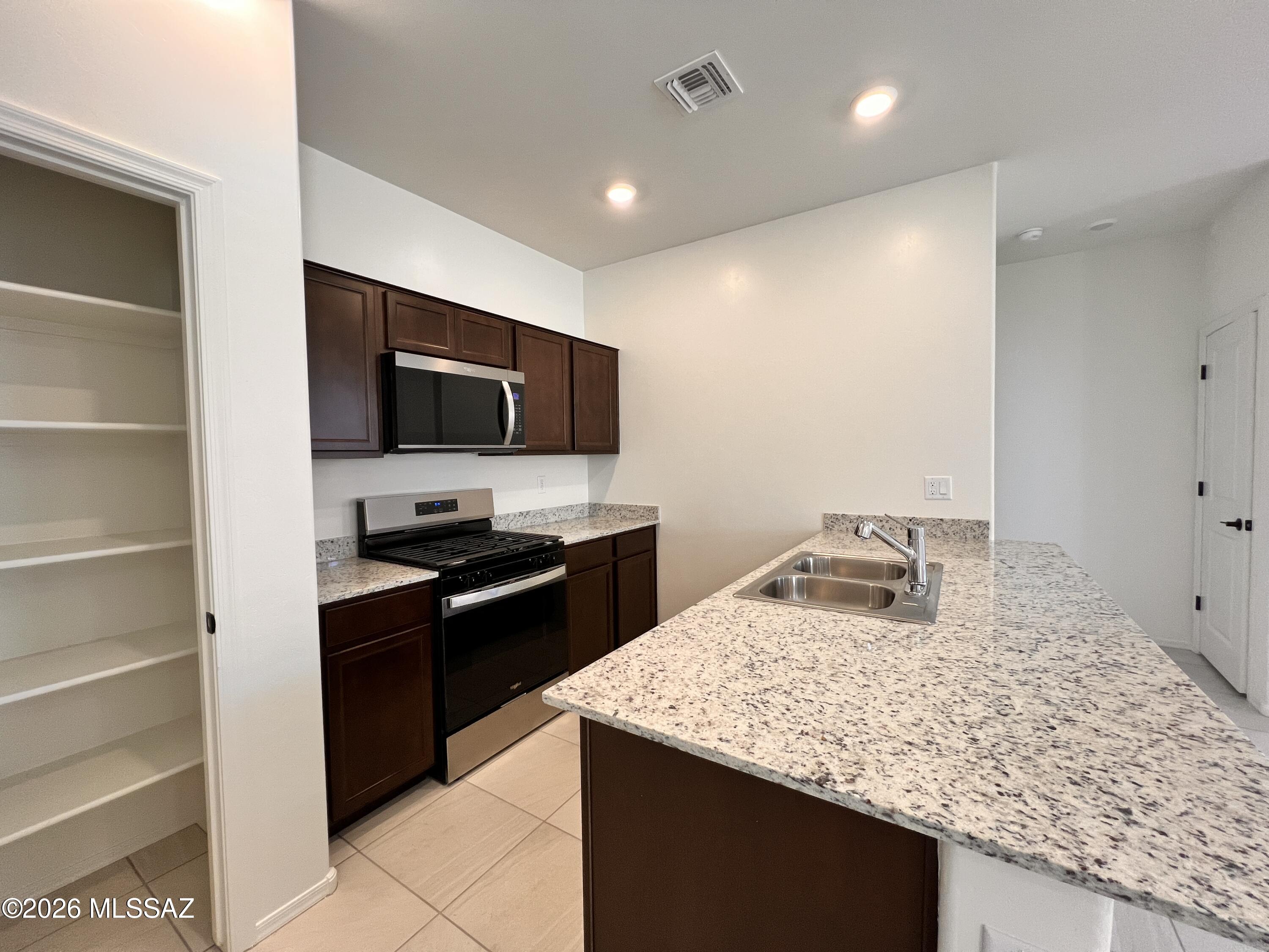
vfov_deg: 89.9
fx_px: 477
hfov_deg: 106.2
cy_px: 476
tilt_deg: -3.2
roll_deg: +0.9
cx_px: 634
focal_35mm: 13
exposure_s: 1/120
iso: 160
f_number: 1.8
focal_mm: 1.57
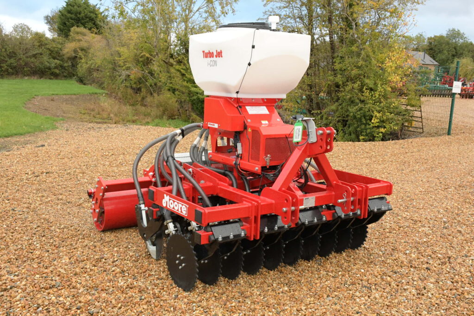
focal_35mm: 39
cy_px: 158
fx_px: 514
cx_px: 237
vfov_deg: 34.2
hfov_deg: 49.5
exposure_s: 1/80
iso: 2500
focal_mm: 26
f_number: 11
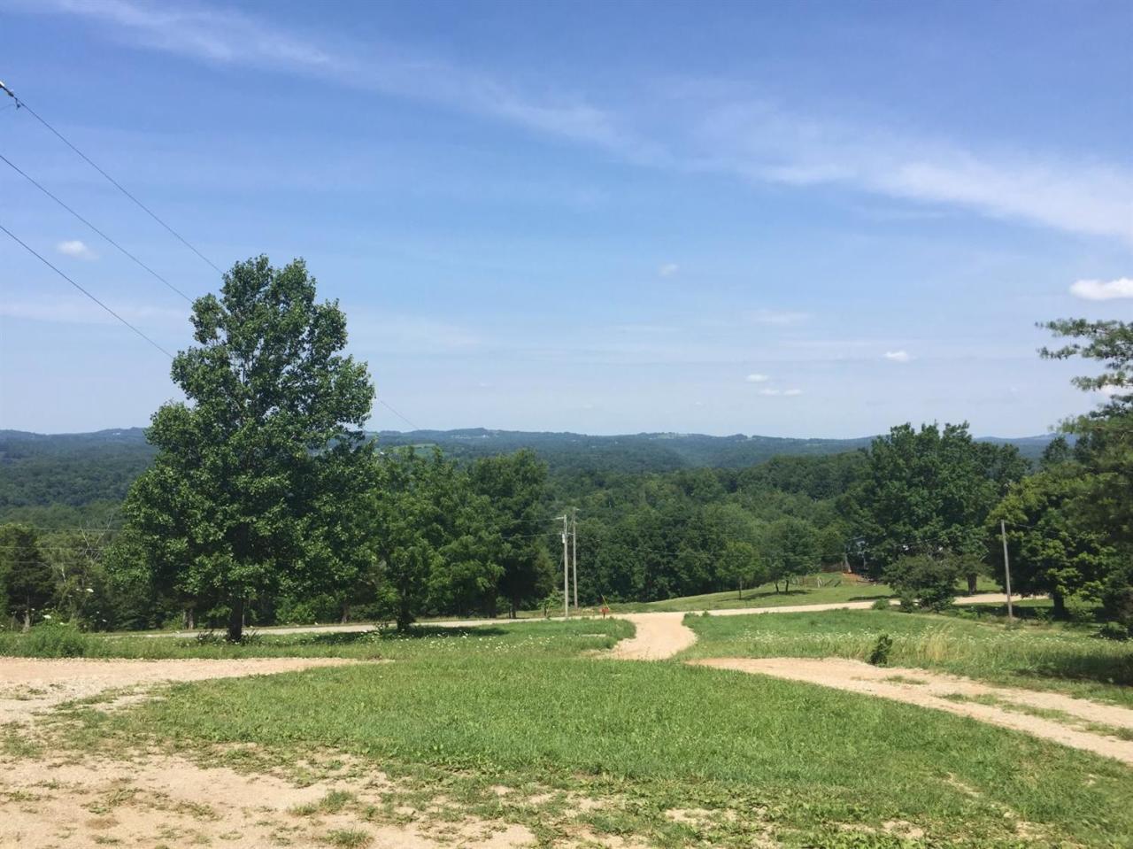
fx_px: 949
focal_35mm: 29
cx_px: 566
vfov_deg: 48.2
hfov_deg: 61.7
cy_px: 424
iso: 32
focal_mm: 4.15
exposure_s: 1/1721
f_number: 2.2
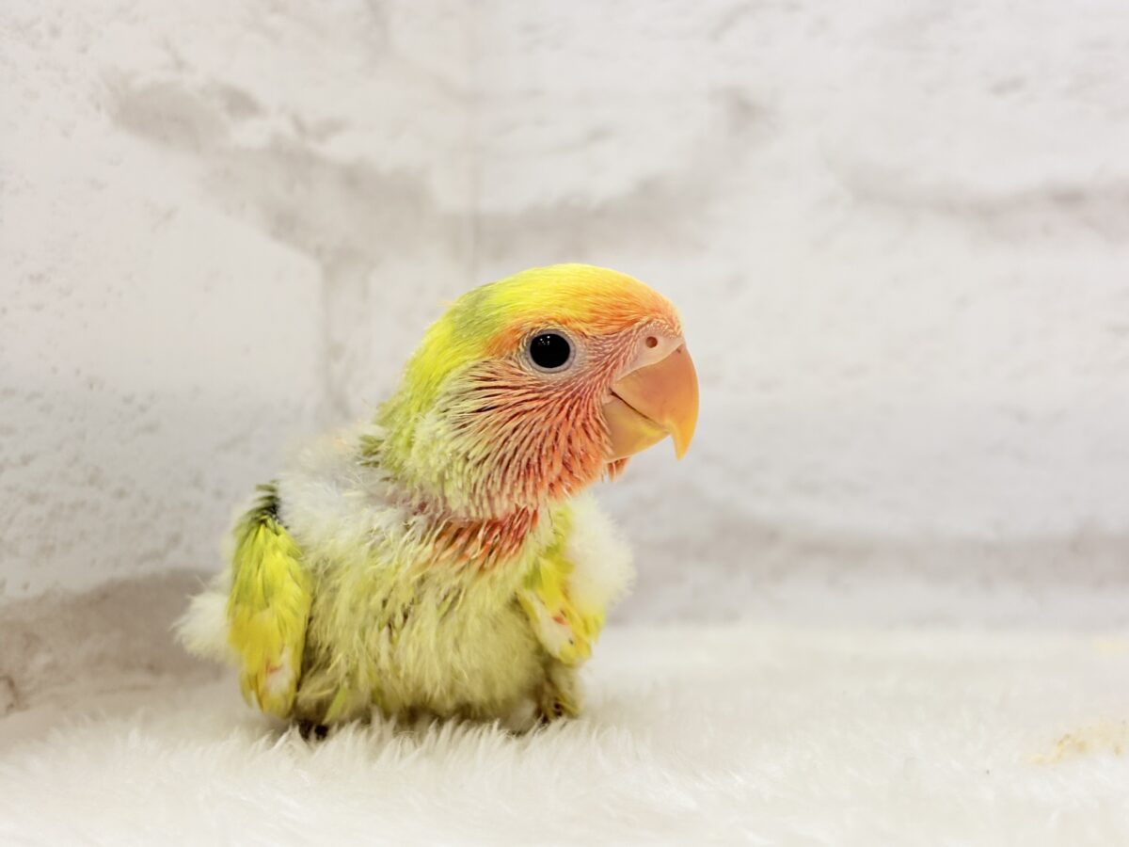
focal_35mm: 52
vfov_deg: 28.0
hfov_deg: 36.8
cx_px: 564
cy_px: 424
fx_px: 1696
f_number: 1.6
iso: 100
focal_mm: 5.96
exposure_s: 1/100
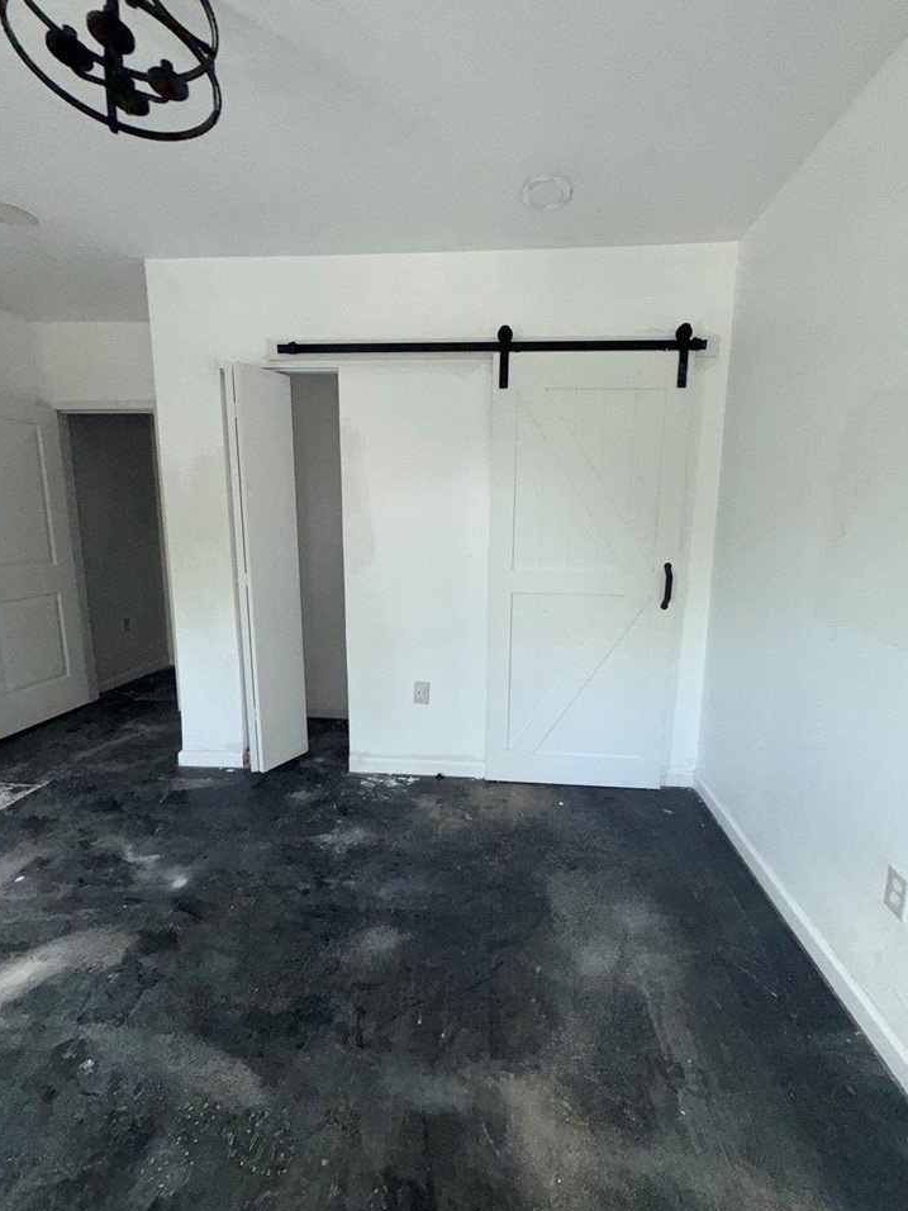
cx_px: 472
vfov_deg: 98.2
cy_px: 608
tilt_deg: -8.6
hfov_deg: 81.7
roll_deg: -1.2
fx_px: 525
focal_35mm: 15
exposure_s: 1/121
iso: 200
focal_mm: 2.22
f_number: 2.2
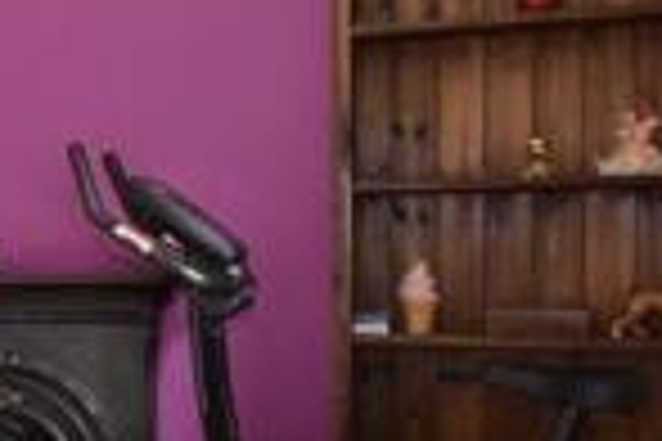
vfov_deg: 20.3
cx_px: -374
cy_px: 286
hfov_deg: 23.2
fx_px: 1232
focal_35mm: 67
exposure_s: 1/15
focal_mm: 10
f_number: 6.3
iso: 640
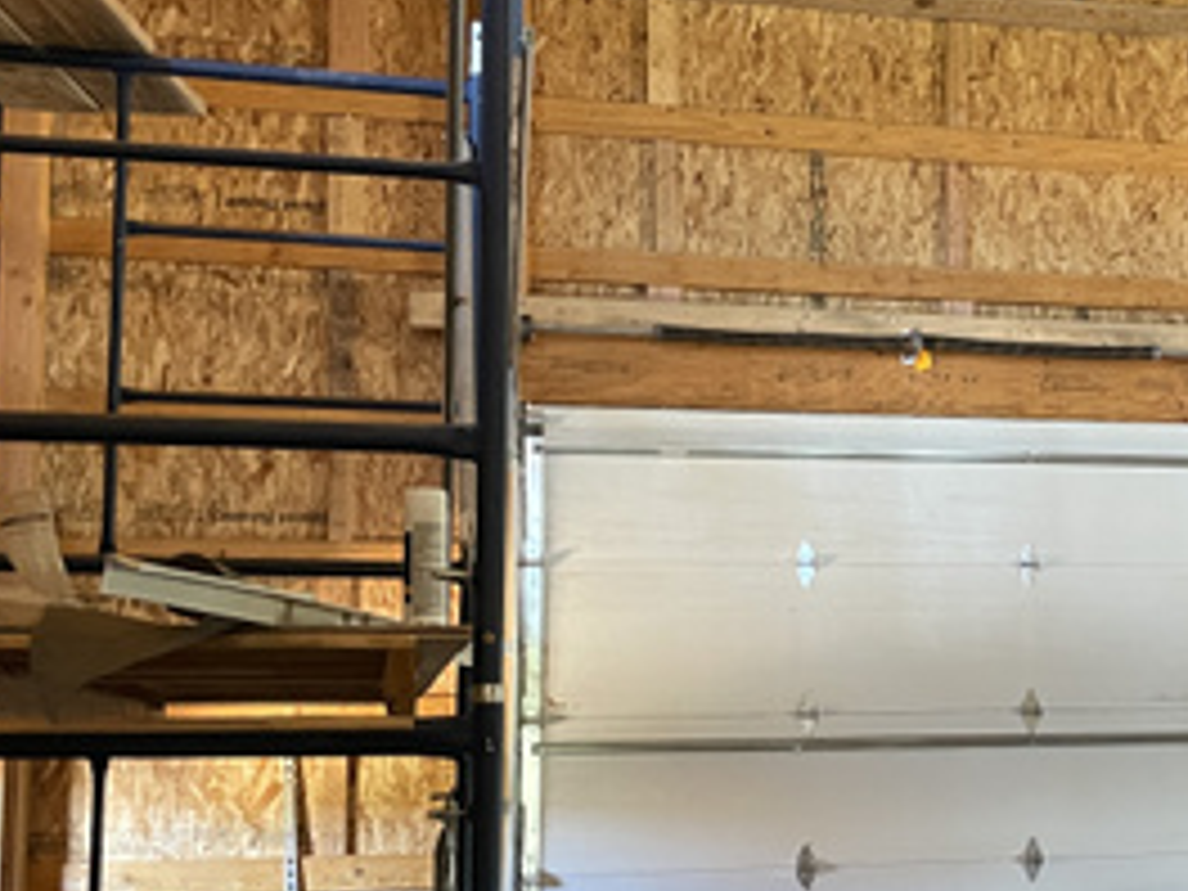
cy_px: 580
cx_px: 1125
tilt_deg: +4.6
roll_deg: +0.8
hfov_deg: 29.2
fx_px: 2162
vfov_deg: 23.2
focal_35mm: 63
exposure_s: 1/60
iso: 400
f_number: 1.6
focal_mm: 4.2
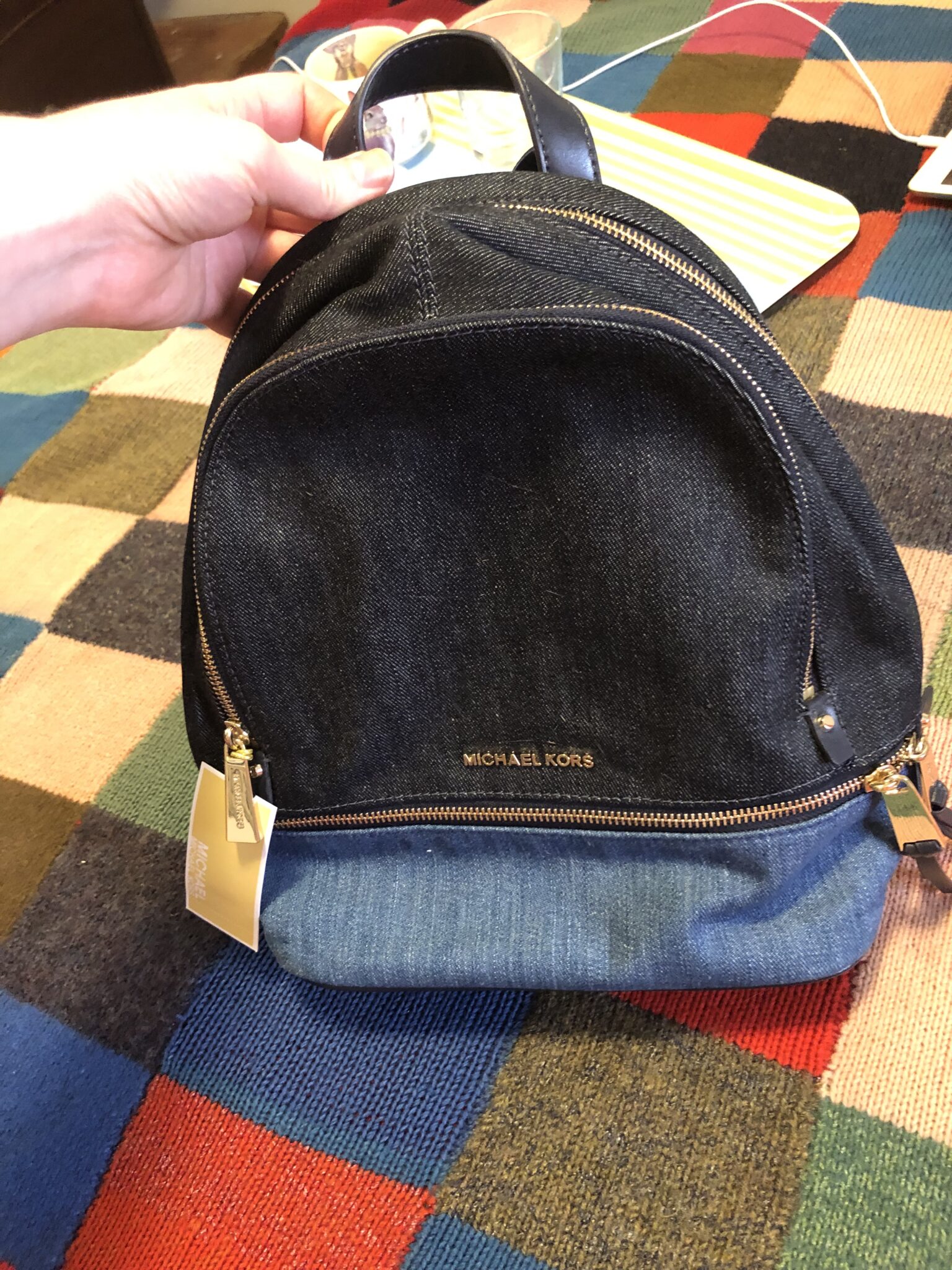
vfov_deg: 63.4
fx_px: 1027
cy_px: 635
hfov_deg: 49.7
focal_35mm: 28
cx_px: 476
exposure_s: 1/5
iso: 80
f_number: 1.8
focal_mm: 3.99
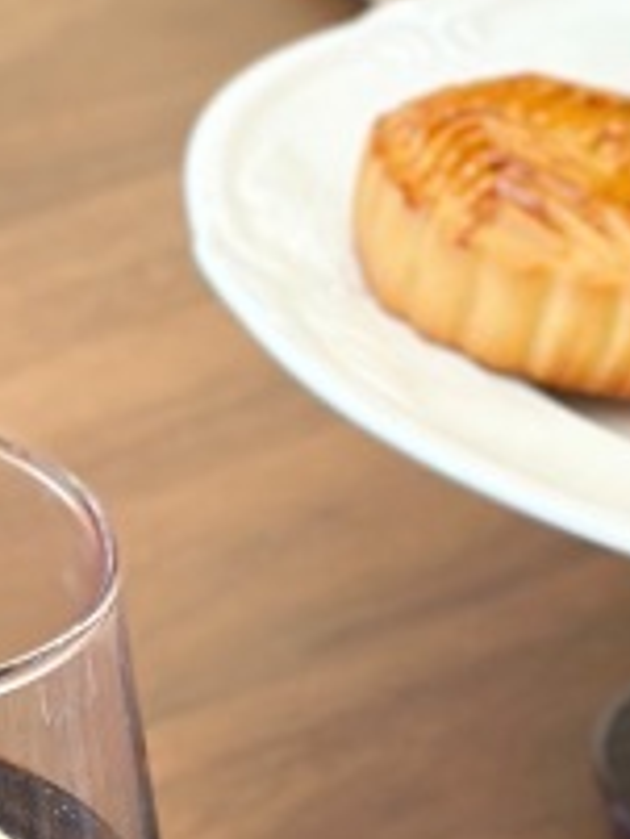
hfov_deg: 5.7
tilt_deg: -23.6
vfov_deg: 7.7
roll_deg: -1.3
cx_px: -438
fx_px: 6181
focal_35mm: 255
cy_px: -115
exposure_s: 1/64
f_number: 1.78
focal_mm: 6.86
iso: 125
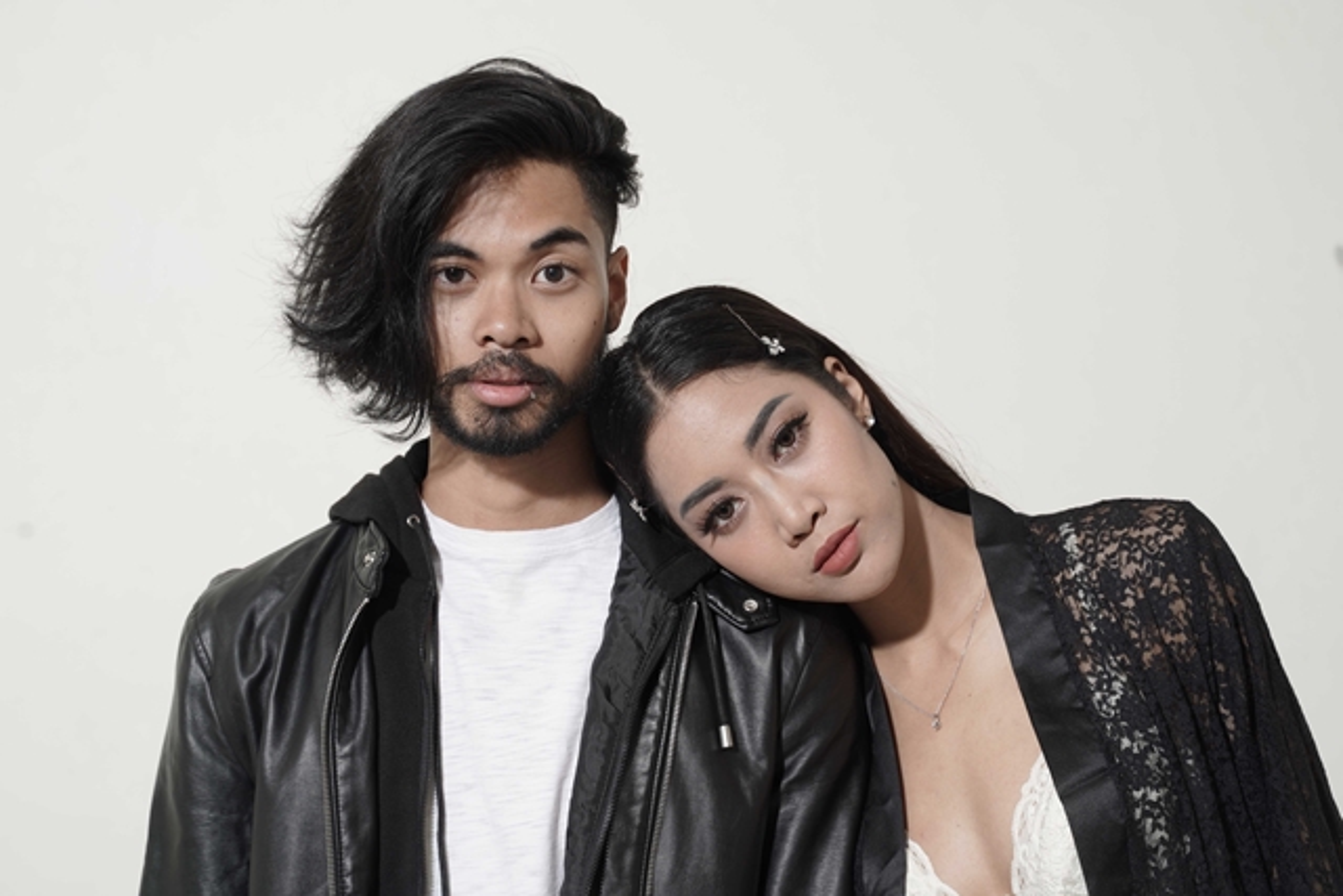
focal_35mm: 53
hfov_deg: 37.5
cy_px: 448
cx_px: 672
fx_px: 1978
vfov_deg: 25.5
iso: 100
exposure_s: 1/125
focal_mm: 53
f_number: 7.1
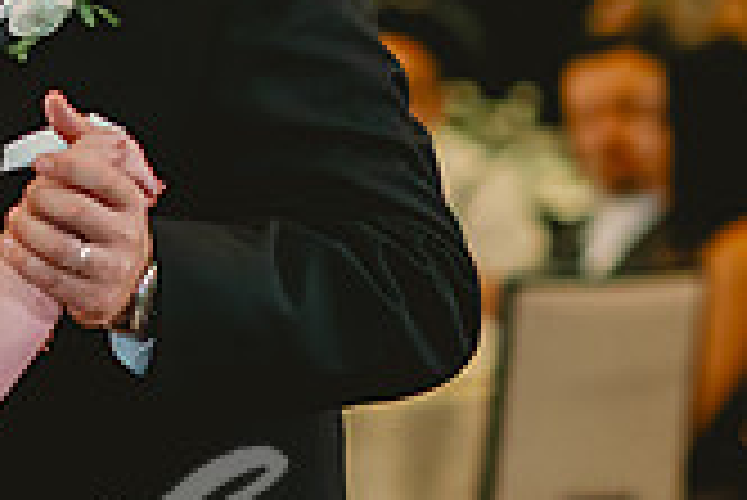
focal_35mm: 339
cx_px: -99
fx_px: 7040
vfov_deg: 4.1
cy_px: 104
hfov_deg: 6.0
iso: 2500
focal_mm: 85
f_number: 2
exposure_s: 1/125
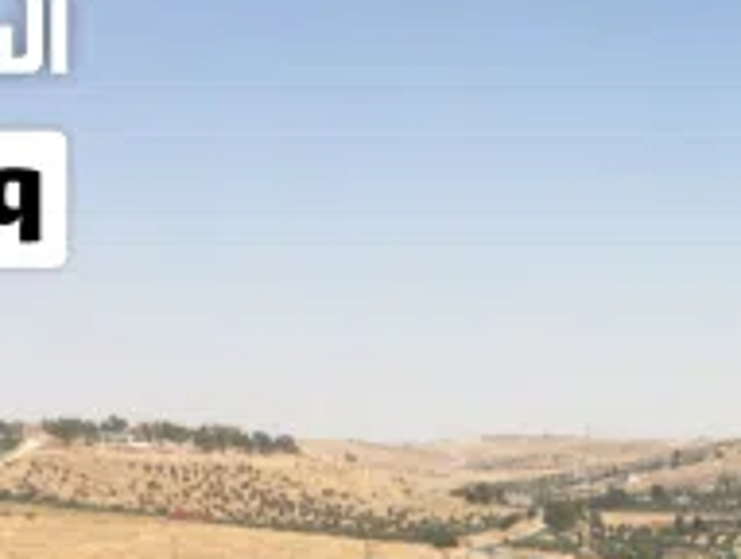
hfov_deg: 19.9
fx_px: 2080
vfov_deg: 14.3
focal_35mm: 97
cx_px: 652
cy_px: 827
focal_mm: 4.15
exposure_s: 1/1789
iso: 25
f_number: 2.2
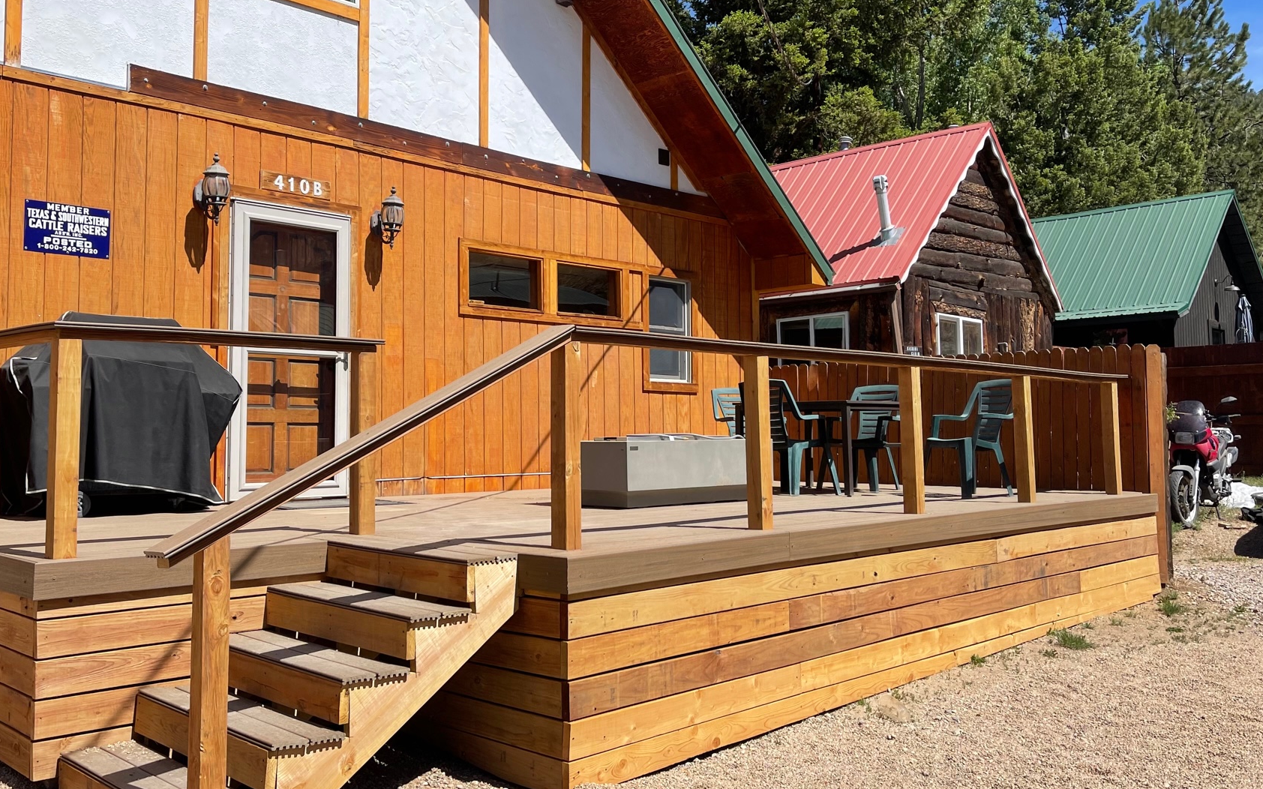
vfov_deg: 38.3
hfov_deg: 58.0
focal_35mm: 33
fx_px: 1136
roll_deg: -0.2
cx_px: 560
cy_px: 370
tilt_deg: +3.7
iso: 32
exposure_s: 1/3086
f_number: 1.6
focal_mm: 5.1
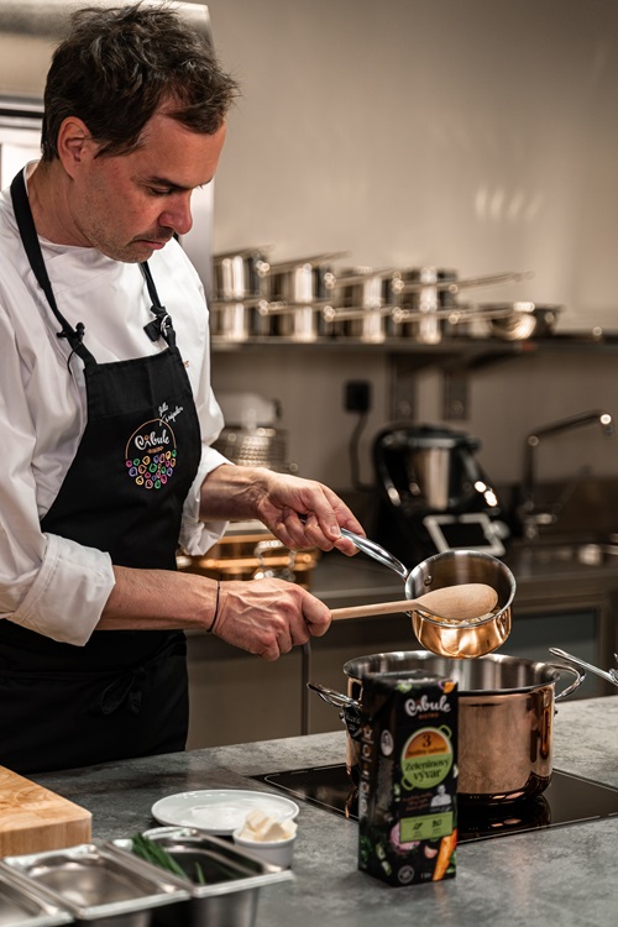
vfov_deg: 32.9
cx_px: 309
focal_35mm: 61
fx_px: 1571
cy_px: 464
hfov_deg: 22.3
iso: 250
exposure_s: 1/160
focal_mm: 61
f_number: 2.8
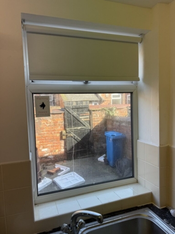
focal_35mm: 24
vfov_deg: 71.7
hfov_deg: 56.7
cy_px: 117
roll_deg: +2.6
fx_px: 162
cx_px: 88
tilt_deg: -2.4
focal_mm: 6.76
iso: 80
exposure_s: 1/440
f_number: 1.78
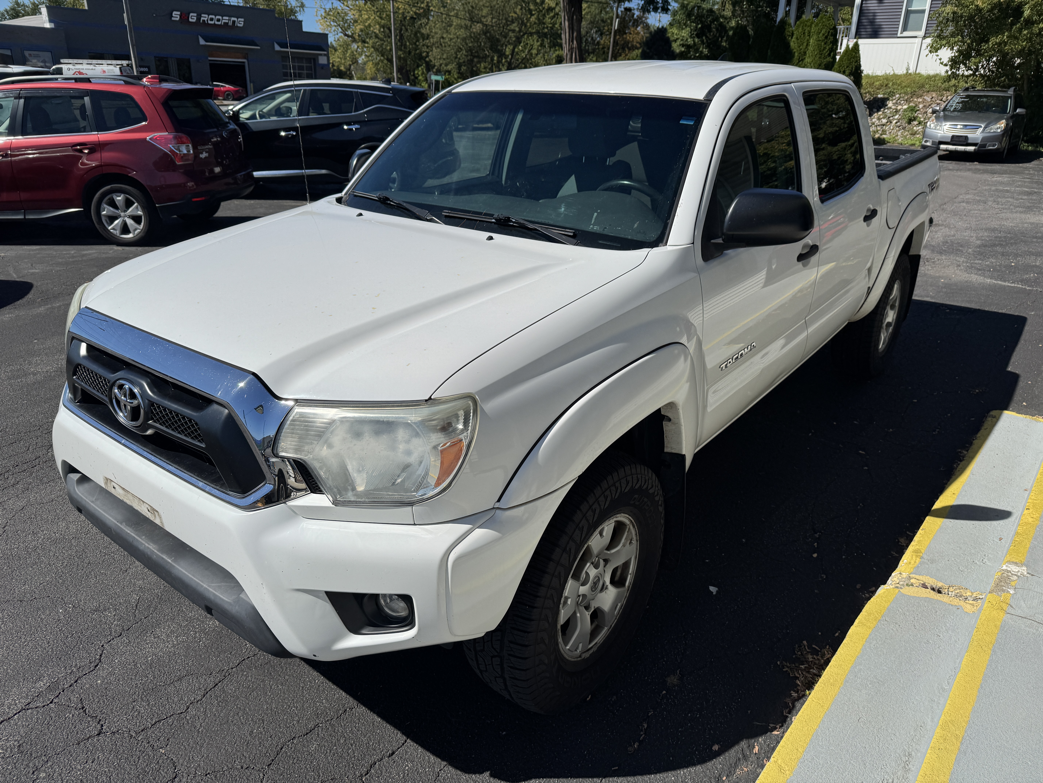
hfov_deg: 71.6
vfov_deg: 56.8
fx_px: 723
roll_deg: -1.9
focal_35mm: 24
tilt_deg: -22.8
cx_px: 522
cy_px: 392
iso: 80
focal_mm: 6.76
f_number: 1.78
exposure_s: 1/10417
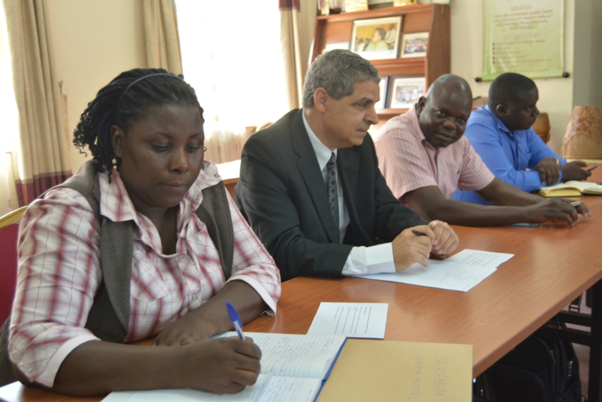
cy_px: 201
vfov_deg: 34.2
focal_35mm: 39
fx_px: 652
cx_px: 301
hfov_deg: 49.5
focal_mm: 26
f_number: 5
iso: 560
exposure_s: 1/30
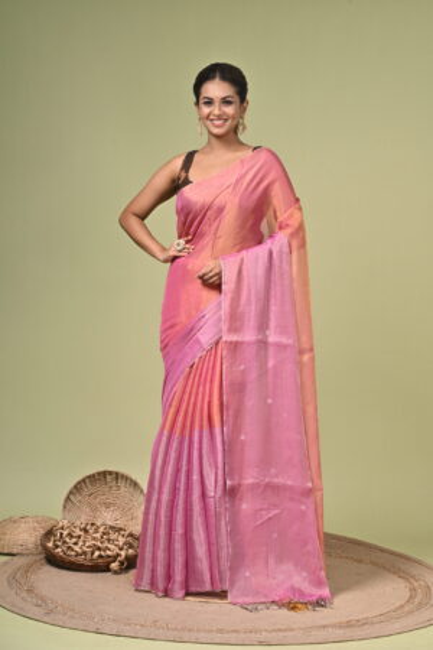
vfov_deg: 23.9
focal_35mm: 85
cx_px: 216
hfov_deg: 16.1
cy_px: 325
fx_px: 1533
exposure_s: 1/160
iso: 400
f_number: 7.1
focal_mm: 85
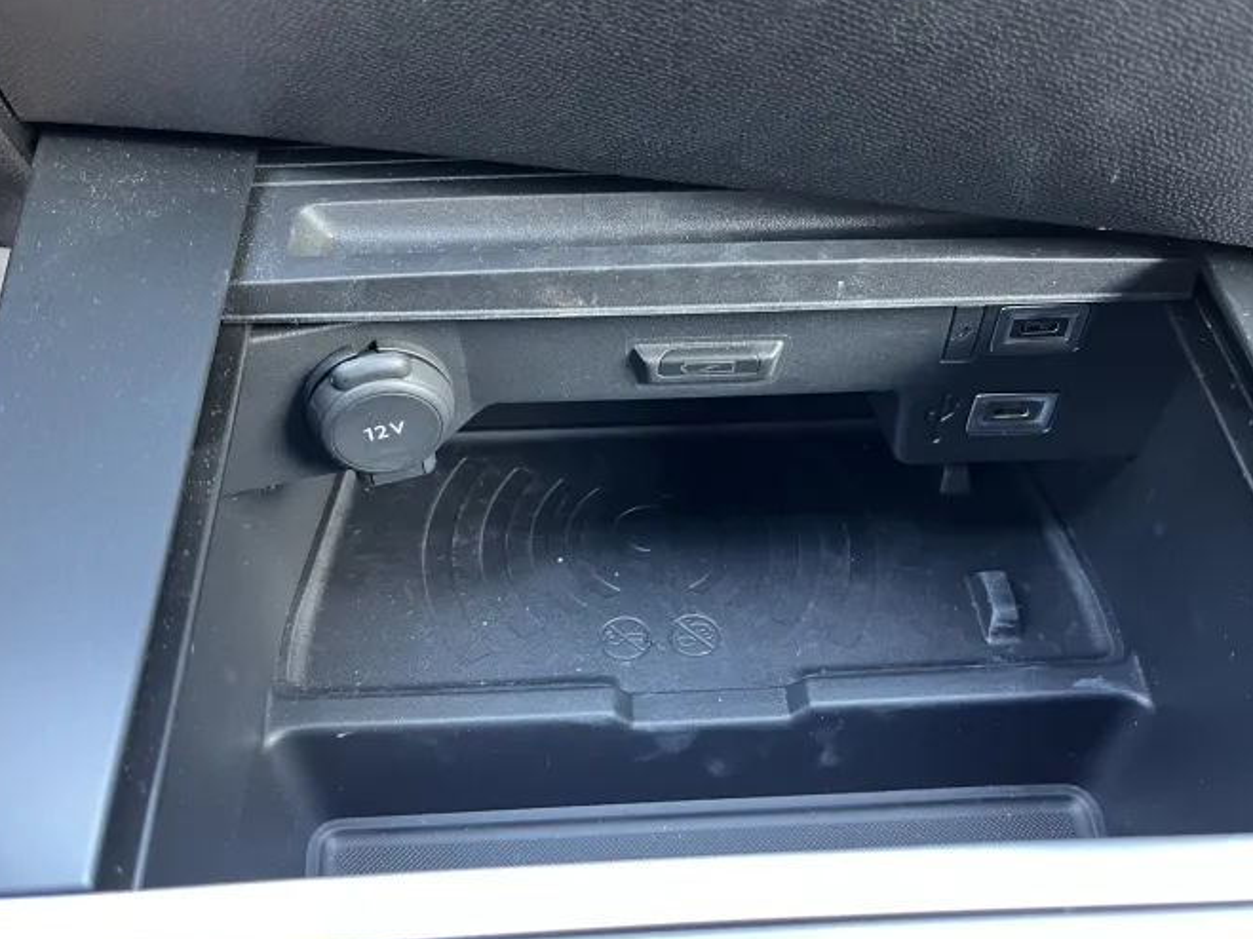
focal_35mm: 30
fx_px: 1086
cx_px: 643
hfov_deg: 60.0
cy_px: 498
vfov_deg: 46.8
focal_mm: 5.1
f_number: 1.6
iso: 320
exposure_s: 1/60
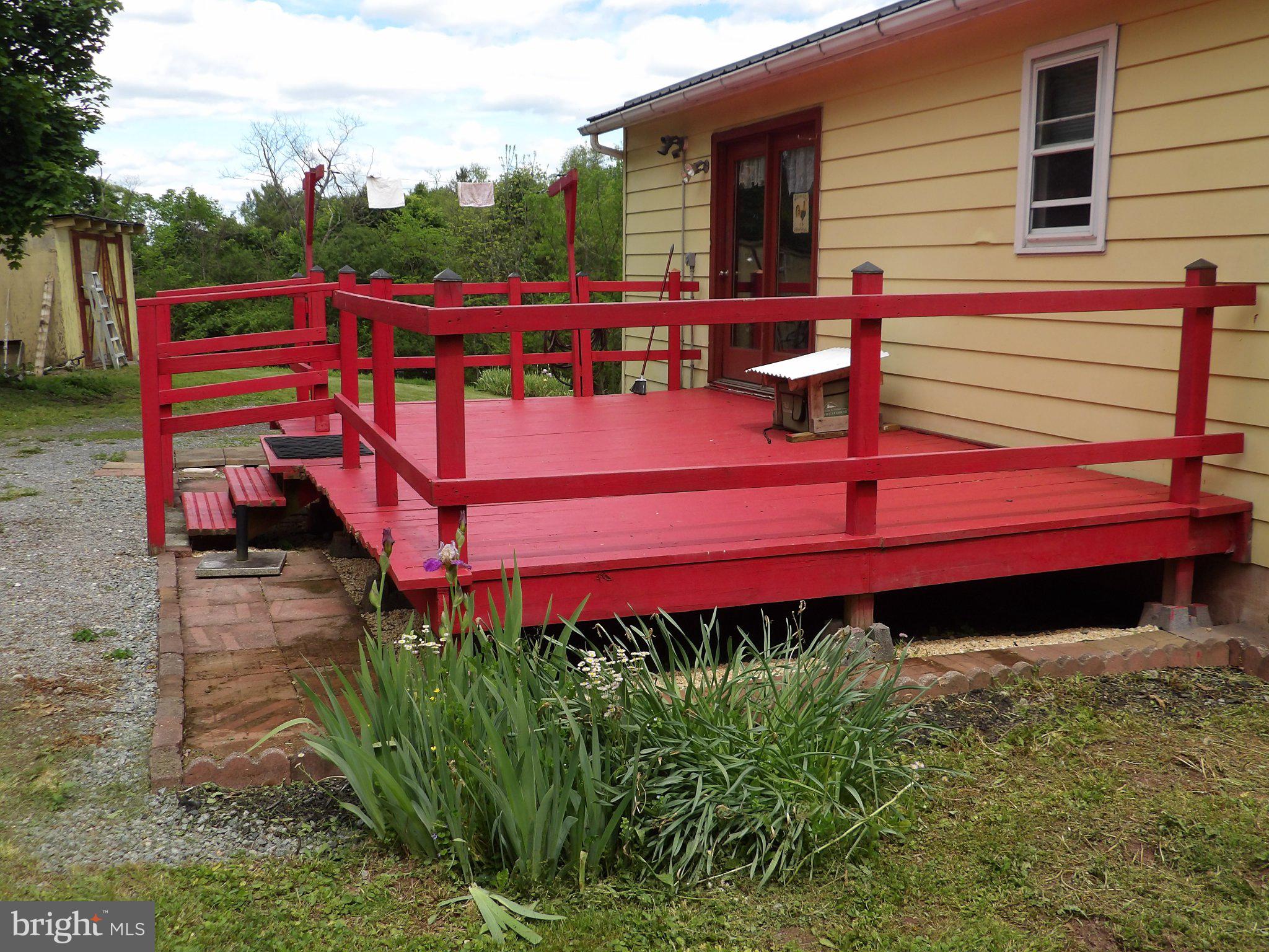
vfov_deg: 42.9
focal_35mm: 33
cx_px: 634
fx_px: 1210
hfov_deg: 55.4
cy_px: 476
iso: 100
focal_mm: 5.9
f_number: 3.1
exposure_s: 1/701
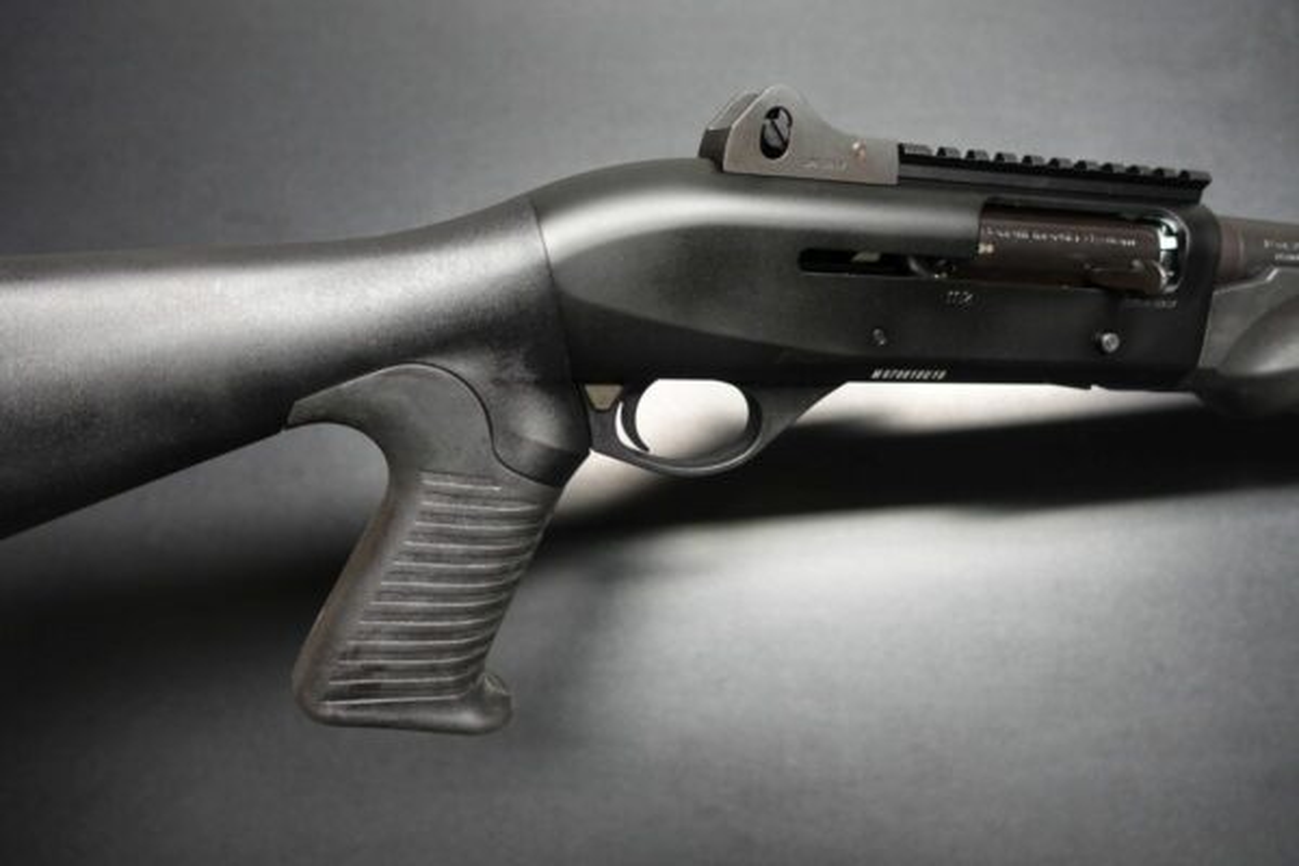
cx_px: 650
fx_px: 866
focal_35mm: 24
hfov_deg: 73.7
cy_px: 433
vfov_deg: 53.1
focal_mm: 8.8
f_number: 1.8
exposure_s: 1/30
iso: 250
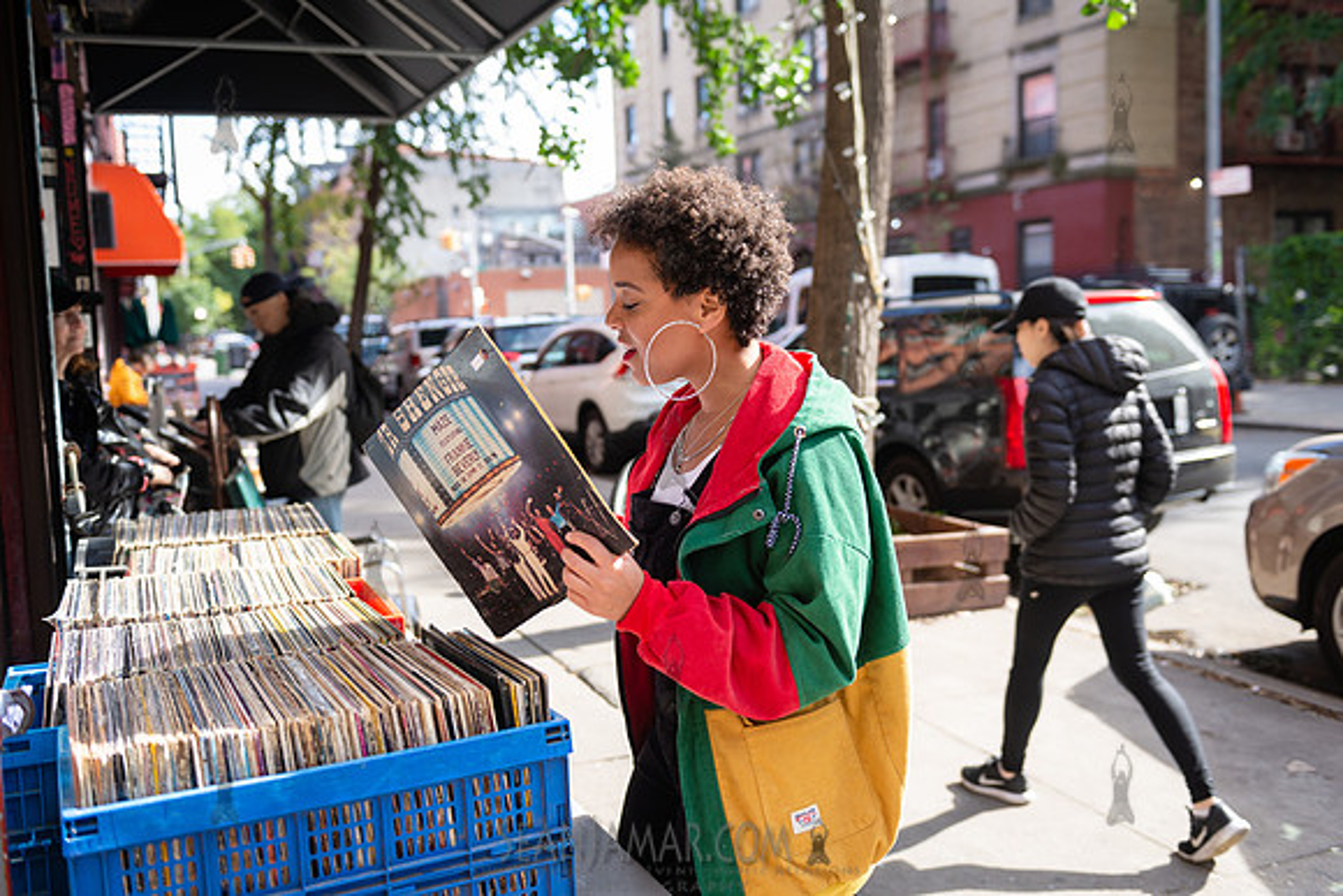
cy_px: 448
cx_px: 672
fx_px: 1269
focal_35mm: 34
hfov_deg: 55.8
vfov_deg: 38.9
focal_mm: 34
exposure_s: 1/500
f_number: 3.2
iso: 250
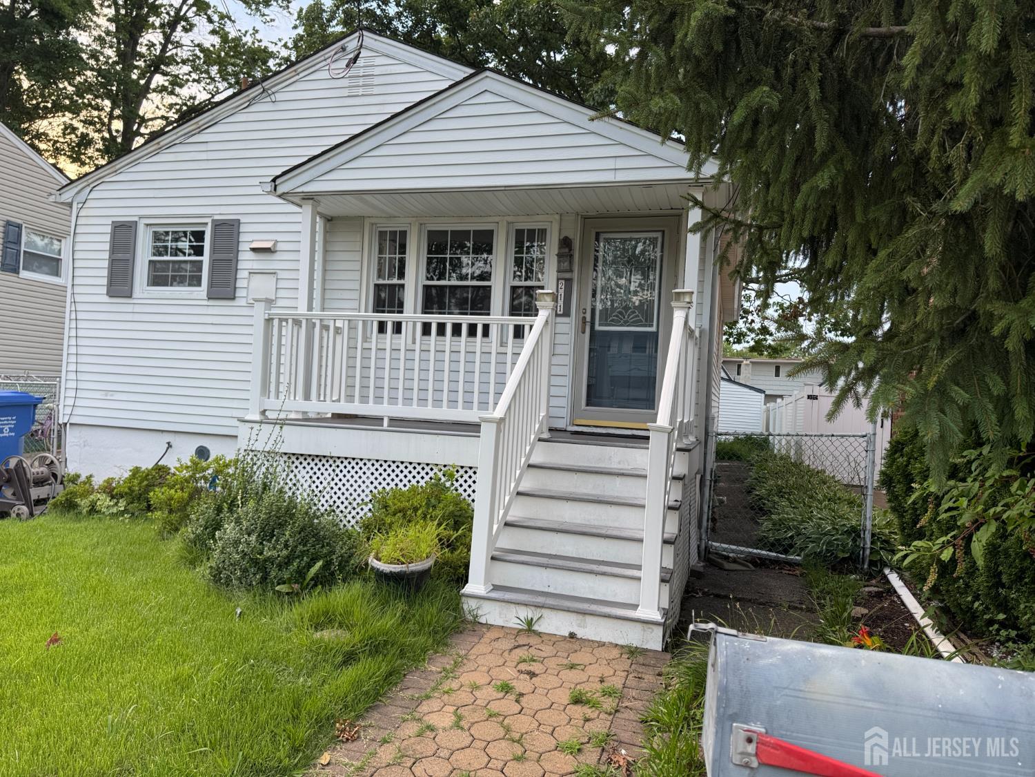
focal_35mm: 24
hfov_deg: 71.6
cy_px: 388
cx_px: 518
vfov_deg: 56.8
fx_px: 718
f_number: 1.78
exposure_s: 1/121
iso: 64
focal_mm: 6.76
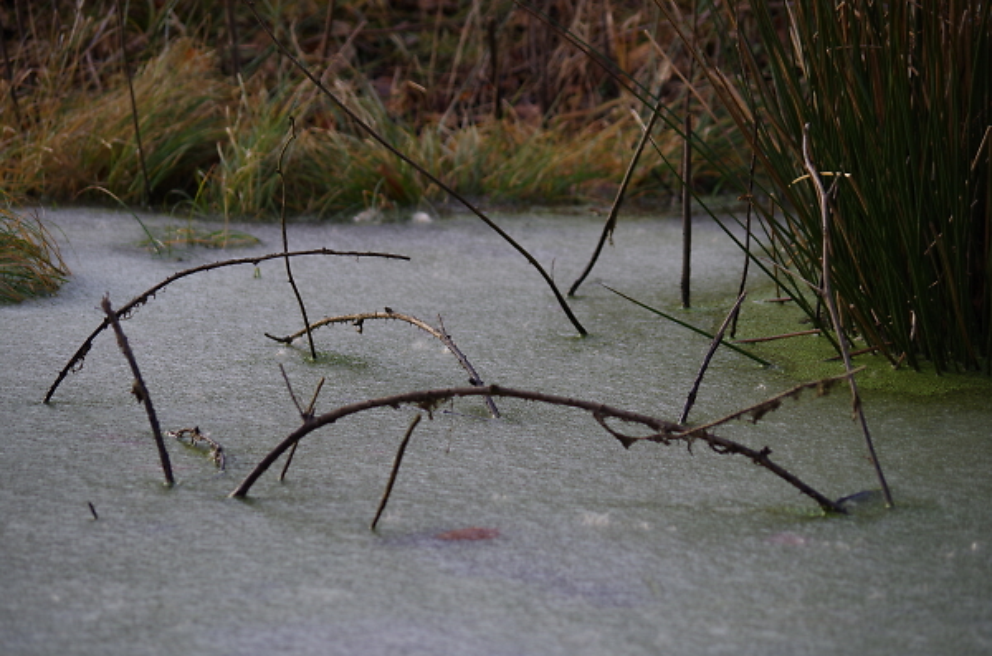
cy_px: 328
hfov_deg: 12.0
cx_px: 496
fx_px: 4728
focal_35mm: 172
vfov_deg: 7.9
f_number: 4.5
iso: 200
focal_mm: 115
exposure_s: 1/200
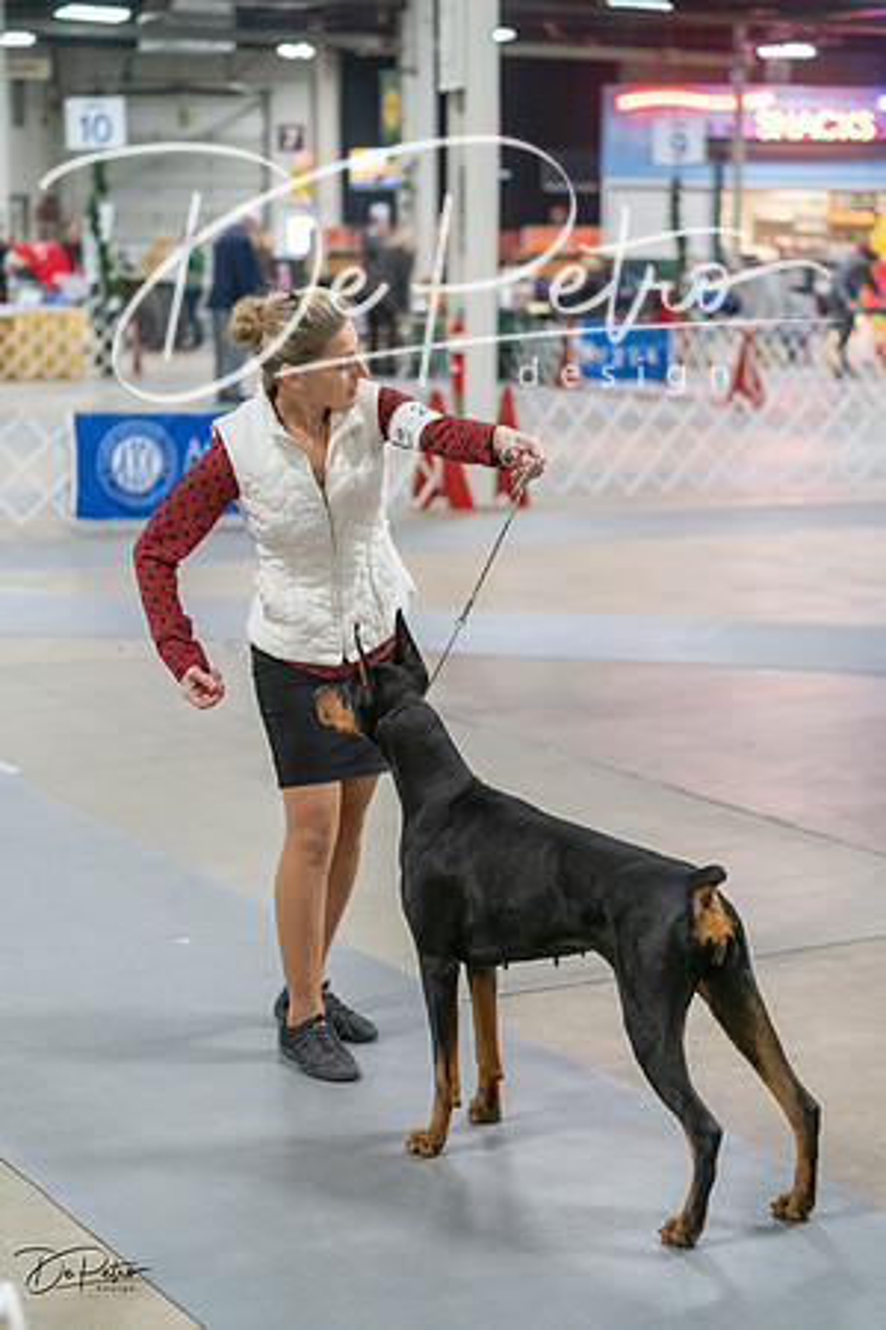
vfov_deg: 28.8
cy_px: 665
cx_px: 443
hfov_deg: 19.5
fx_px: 2584
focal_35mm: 70
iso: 6400
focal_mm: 70
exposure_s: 1/320
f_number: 2.8
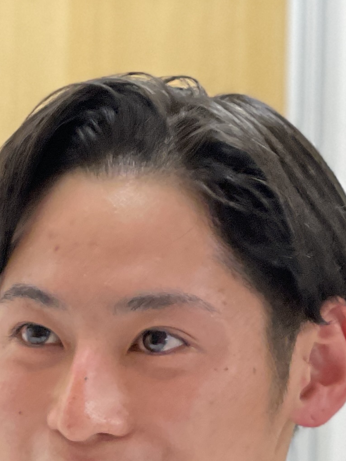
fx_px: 2747
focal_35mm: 206
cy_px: 680
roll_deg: -0.5
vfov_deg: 9.4
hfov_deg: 7.2
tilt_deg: -2.0
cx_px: -22
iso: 200
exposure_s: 1/120
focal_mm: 6
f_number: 2
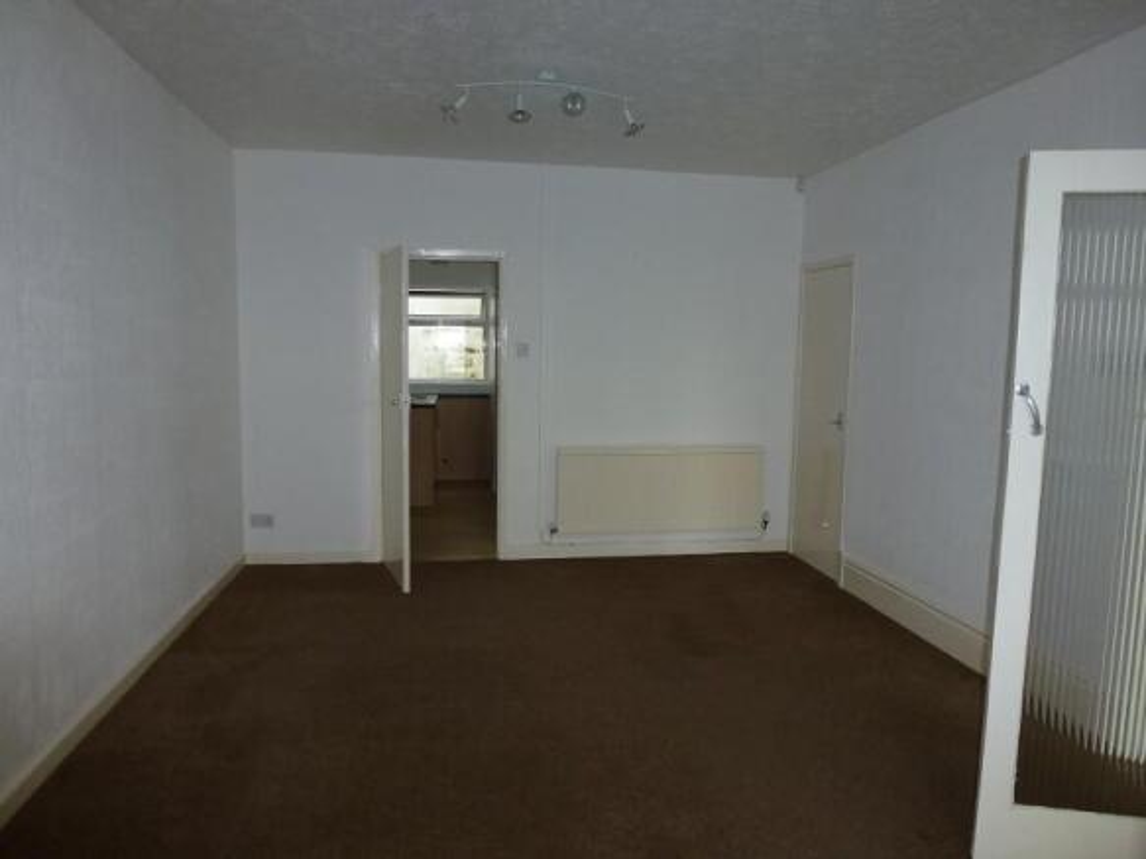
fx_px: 794
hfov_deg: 71.6
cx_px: 573
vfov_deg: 56.8
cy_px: 430
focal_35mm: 24
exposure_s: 1/60
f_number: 3.3
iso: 200
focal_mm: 4.3
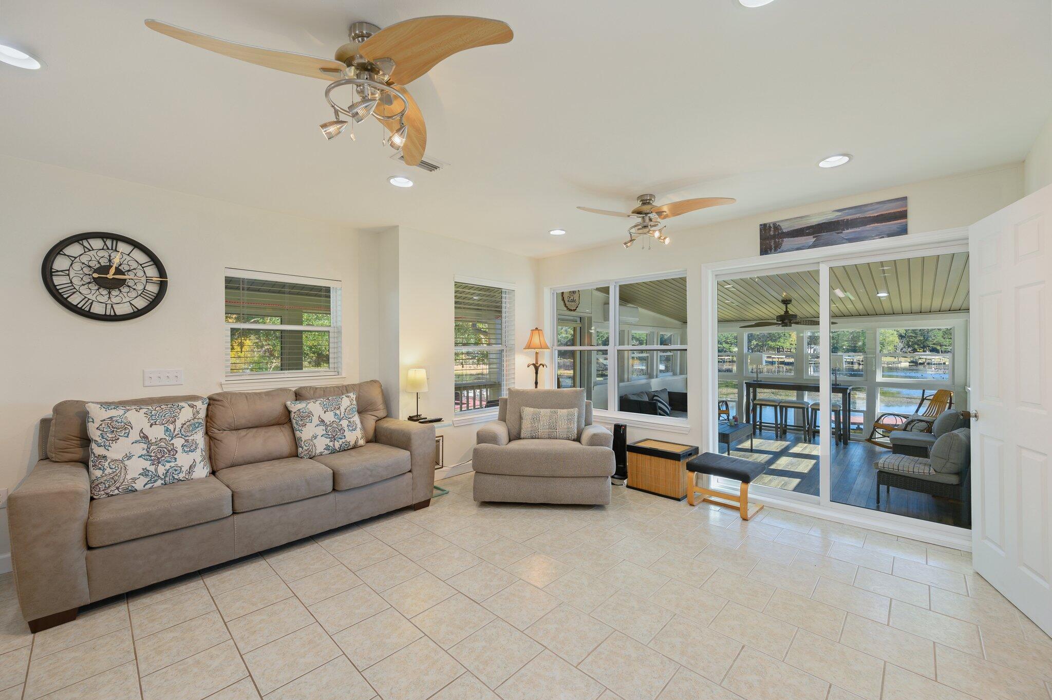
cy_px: 350
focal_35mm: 14
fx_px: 409
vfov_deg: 81.1
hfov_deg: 104.3
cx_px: 526
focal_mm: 14
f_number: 7.1
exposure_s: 1/8
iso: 250
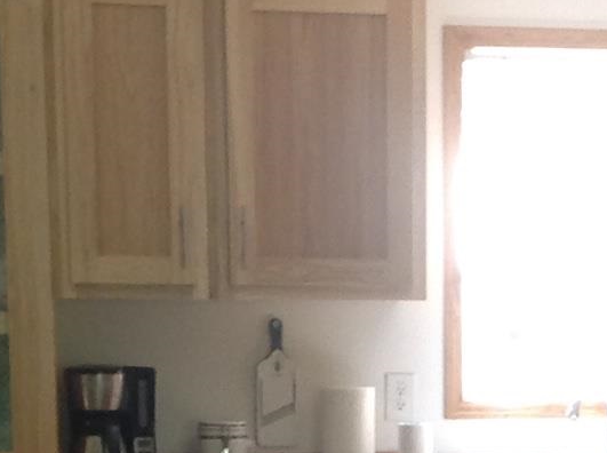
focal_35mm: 171
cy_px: 712
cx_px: 521
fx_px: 2992
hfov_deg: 11.5
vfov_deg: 8.4
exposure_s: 1/15
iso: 100
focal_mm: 4.28
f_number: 2.4
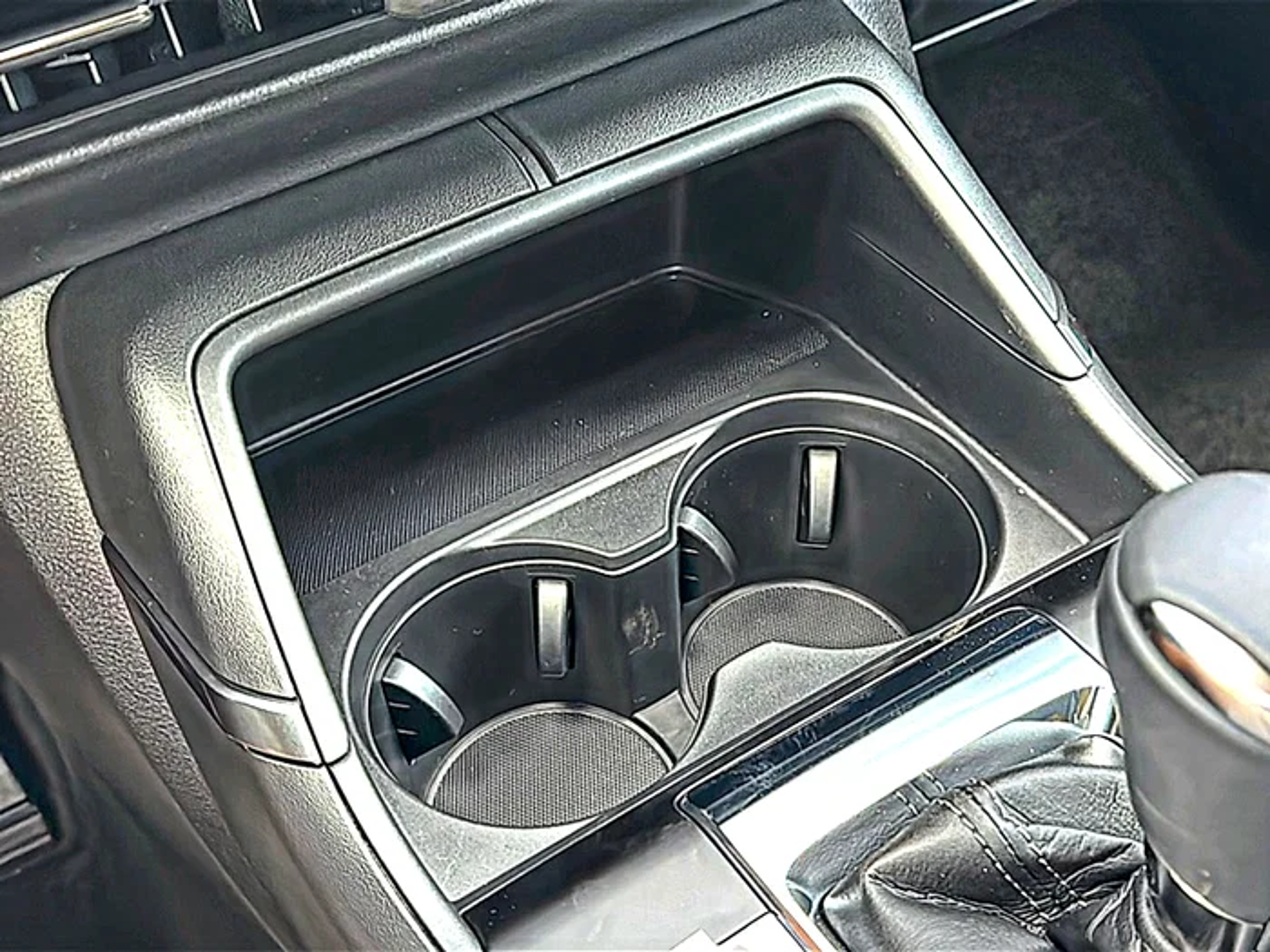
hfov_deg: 47.9
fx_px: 1431
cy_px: 476
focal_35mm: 39
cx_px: 635
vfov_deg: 36.8
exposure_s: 1/150
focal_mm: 6.86
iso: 320
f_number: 1.78
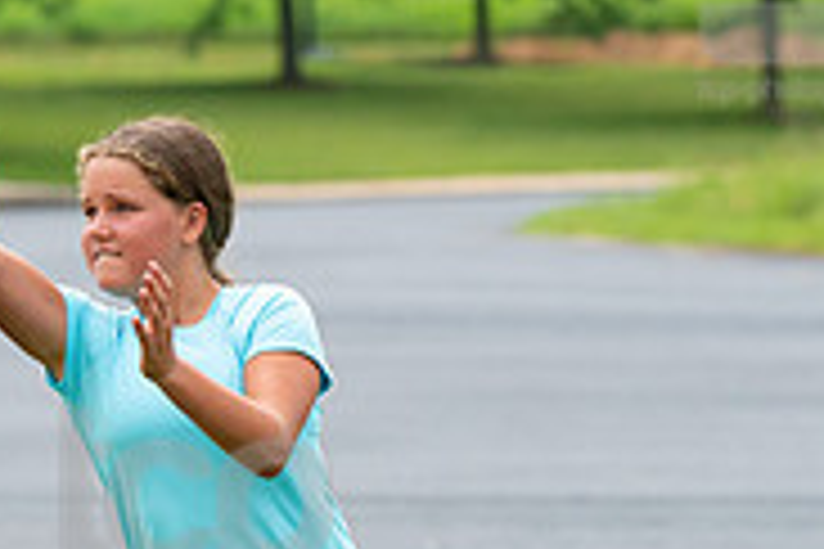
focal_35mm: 428
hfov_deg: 4.8
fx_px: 9796
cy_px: 565
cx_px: 198
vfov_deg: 3.2
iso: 500
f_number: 4.5
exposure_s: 1/2000
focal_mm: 135
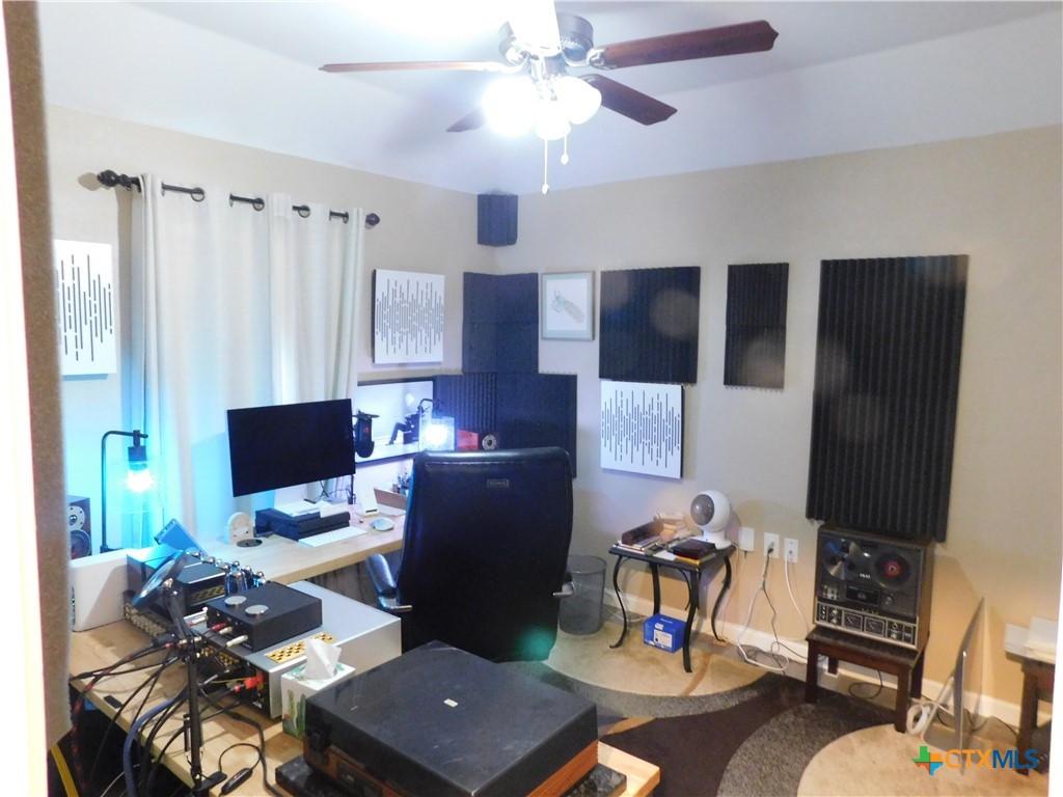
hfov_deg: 73.9
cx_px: 532
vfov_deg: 58.9
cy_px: 398
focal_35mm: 23
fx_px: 706
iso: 800
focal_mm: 4
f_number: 3
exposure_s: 1/5
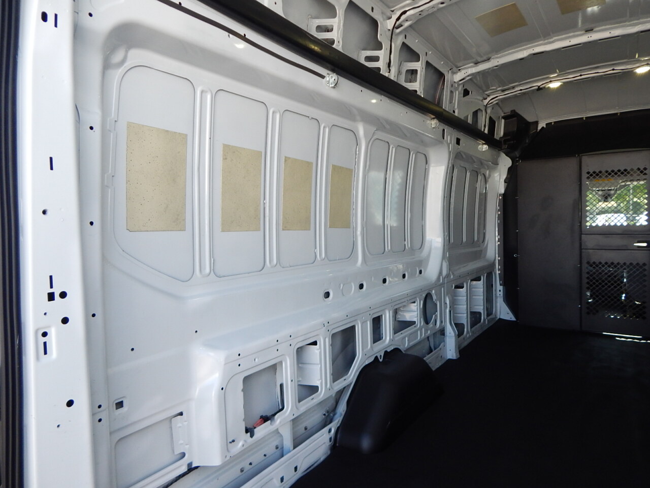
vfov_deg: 61.1
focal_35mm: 22
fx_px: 413
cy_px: 244
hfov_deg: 76.4
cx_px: 325
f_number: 3
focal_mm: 4
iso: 160
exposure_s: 1/250
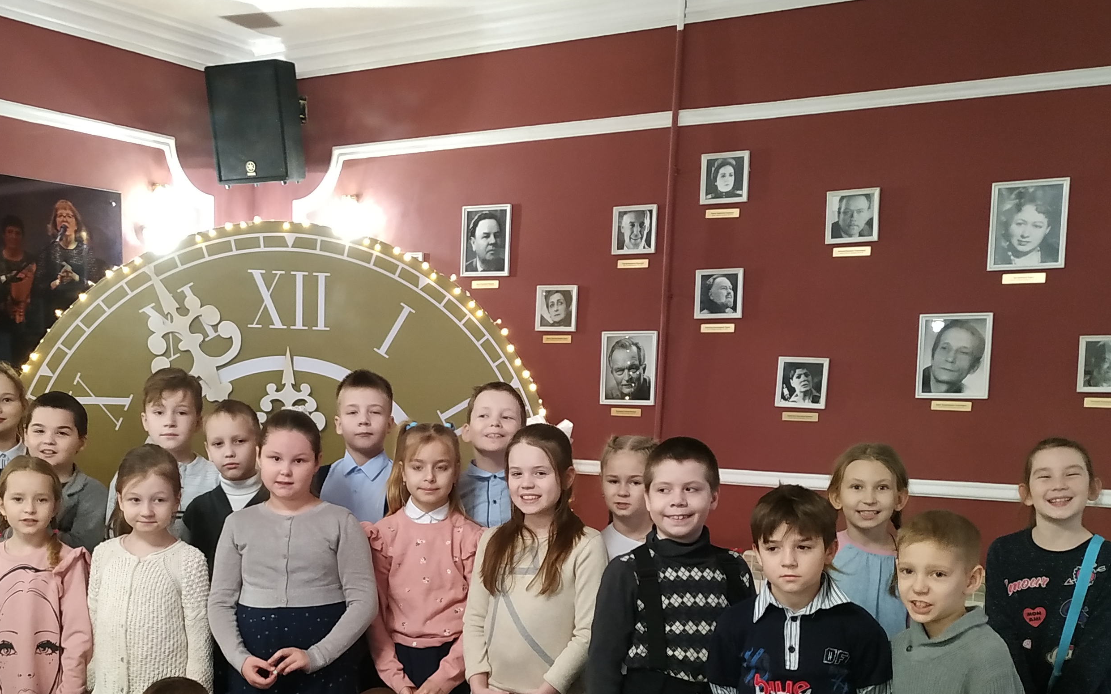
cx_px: 439
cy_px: 548
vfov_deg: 30.5
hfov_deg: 47.9
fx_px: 1241
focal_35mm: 41
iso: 500
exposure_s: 1/20
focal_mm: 3.94
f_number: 1.9
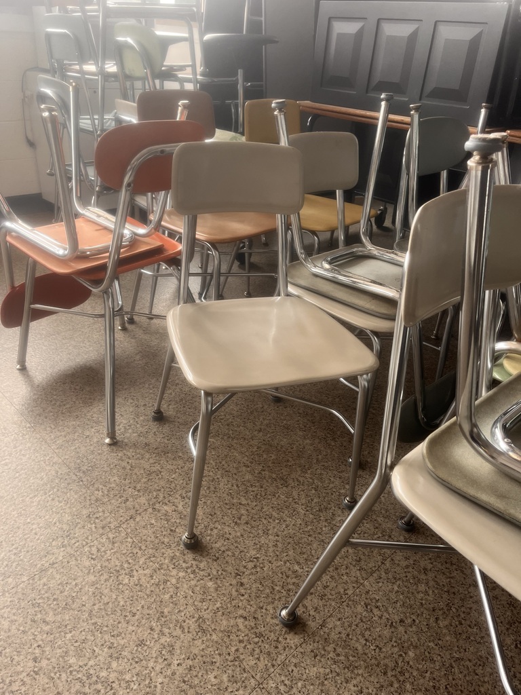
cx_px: 260
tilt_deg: -31.2
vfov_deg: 67.3
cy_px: 348
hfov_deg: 53.1
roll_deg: -2.2
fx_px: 522
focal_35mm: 26
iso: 125
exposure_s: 1/121
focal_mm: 5.1
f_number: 1.6
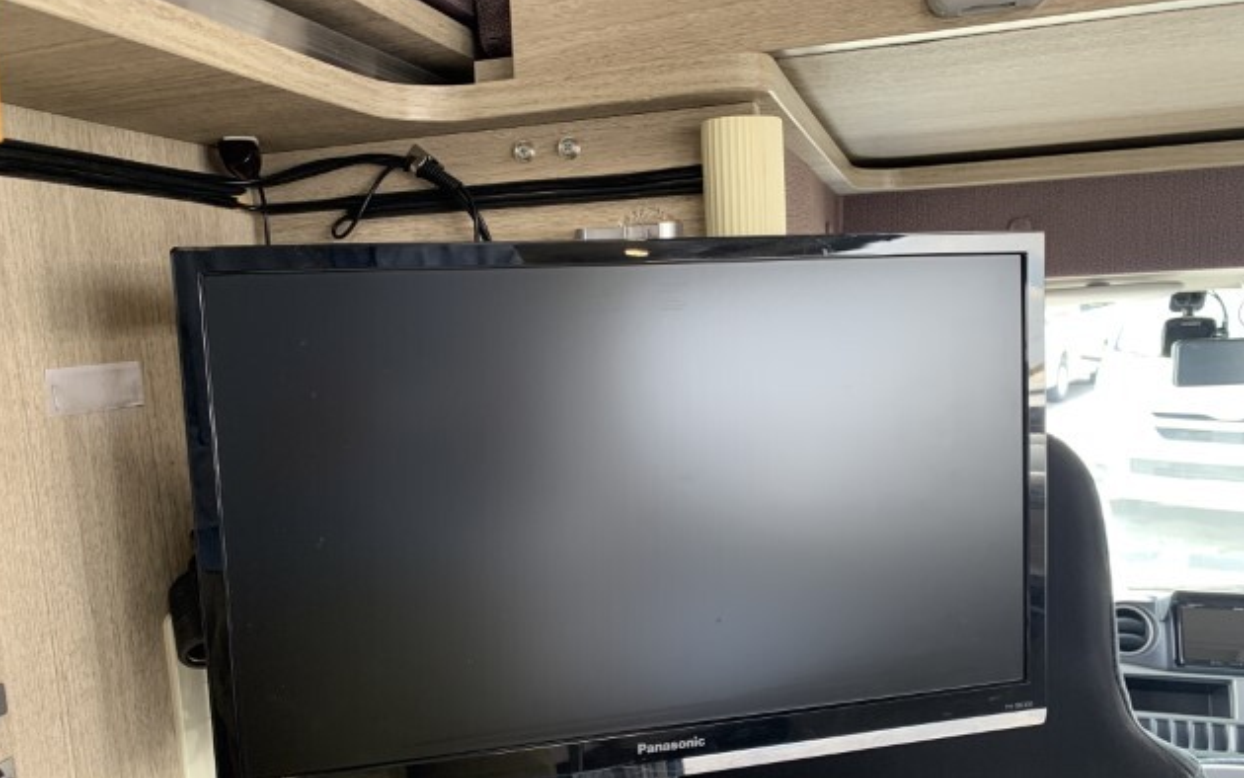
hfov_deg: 66.5
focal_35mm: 28
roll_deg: +1.1
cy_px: 464
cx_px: 620
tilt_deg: -10.3
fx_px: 949
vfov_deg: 44.3
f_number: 1.8
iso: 100
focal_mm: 4.25
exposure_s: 1/79
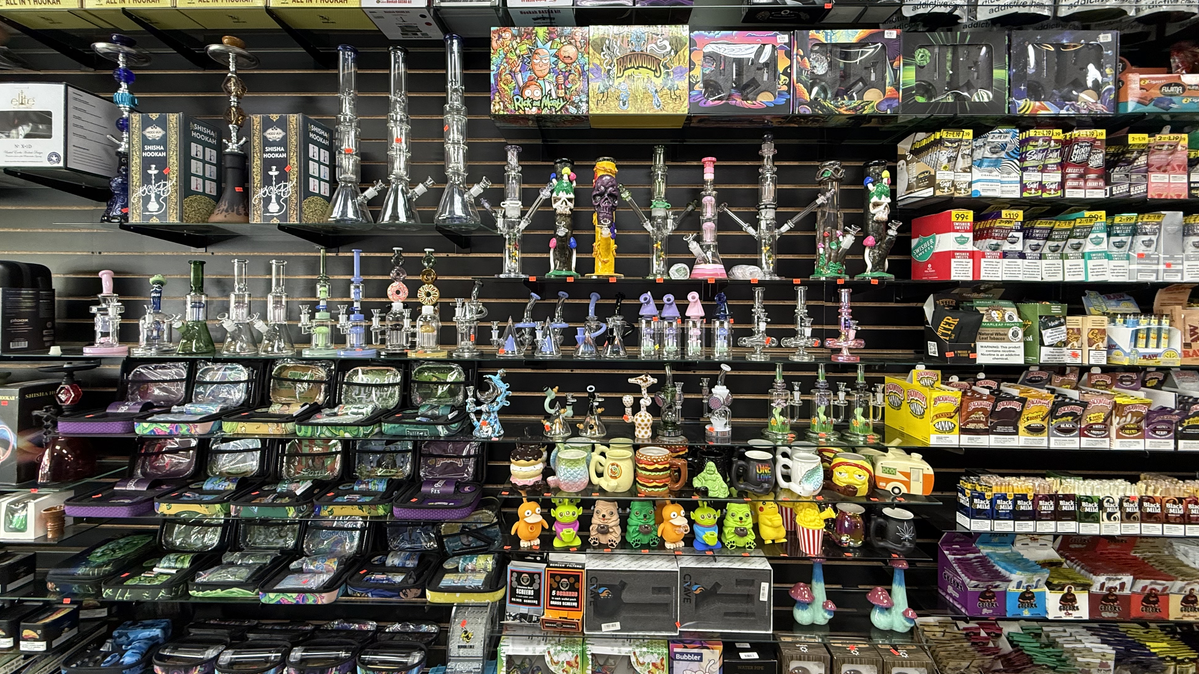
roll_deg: -0.8
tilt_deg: +0.4
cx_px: 607
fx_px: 509
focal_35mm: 16
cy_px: 299
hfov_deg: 99.4
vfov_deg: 66.9
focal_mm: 2.22
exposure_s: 1/60
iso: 200
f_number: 2.2
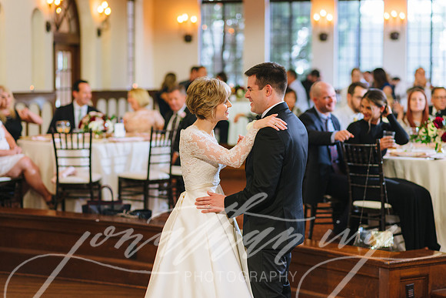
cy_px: 149
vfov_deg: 16.1
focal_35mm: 85
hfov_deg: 23.9
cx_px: 223
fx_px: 1053
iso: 320
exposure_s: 1/160
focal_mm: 85
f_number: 2.5
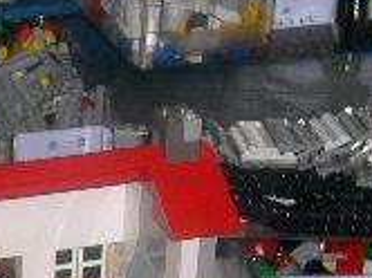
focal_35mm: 220
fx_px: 2361
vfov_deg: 6.7
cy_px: 372
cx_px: -170
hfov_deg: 8.8
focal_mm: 12.2
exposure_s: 1/60
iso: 100
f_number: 3.4
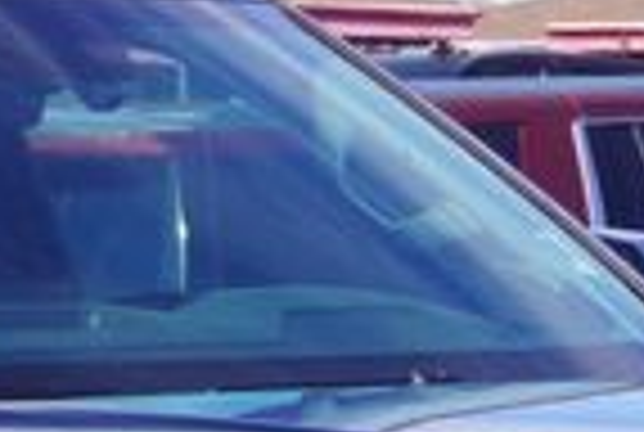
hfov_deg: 5.6
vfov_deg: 3.7
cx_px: -347
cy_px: 1058
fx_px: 6525
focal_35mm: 364
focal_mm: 34
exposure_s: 1/125
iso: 100
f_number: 10
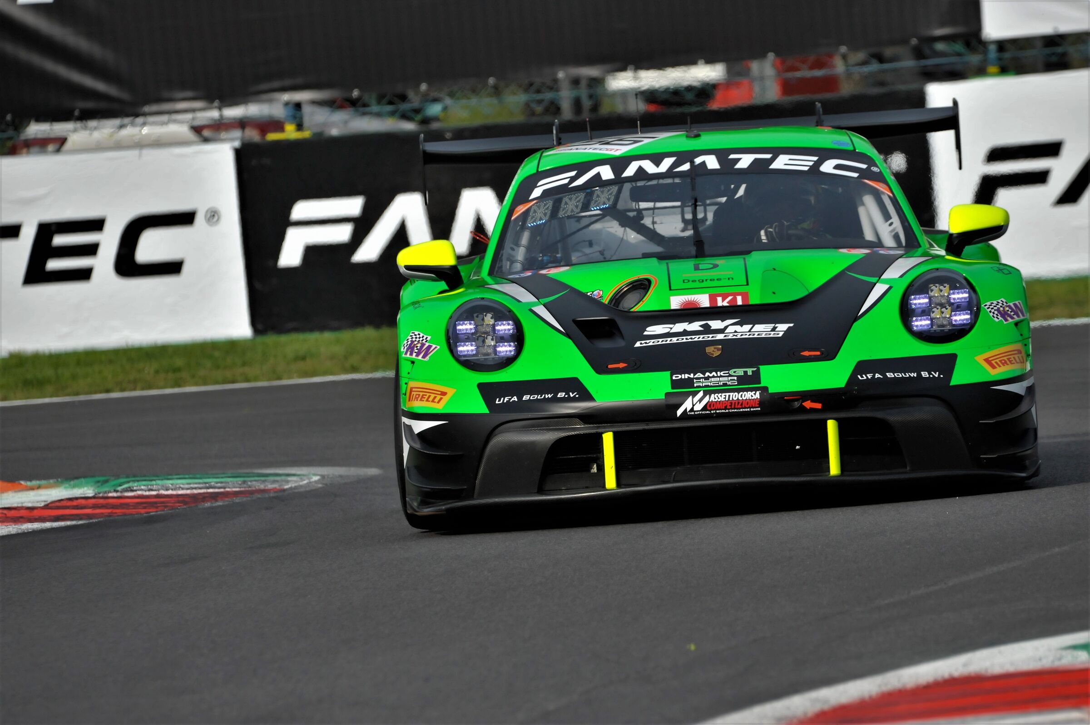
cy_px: 362
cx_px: 545
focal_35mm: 550
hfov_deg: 3.8
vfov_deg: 2.5
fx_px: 16642
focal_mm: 550
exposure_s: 1/5000
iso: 2000
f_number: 11
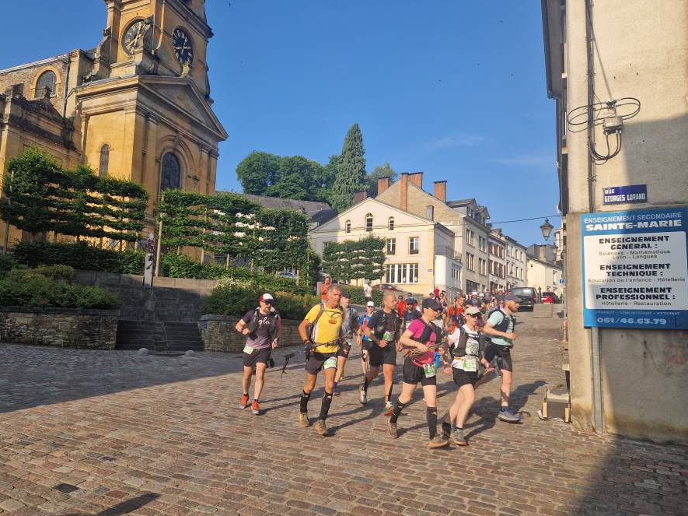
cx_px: 307
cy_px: 260
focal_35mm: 26
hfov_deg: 67.1
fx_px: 517
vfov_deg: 53.0
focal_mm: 5.4
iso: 50
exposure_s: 1/1072
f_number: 1.8
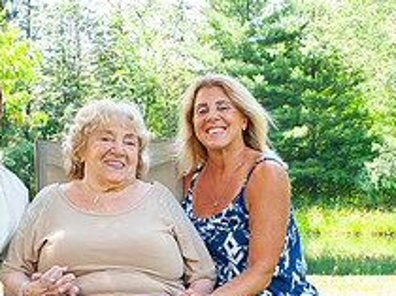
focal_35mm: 88
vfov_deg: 16.6
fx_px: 1006
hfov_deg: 22.3
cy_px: 228
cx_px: 179
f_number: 13
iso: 800
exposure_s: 1/125
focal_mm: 26
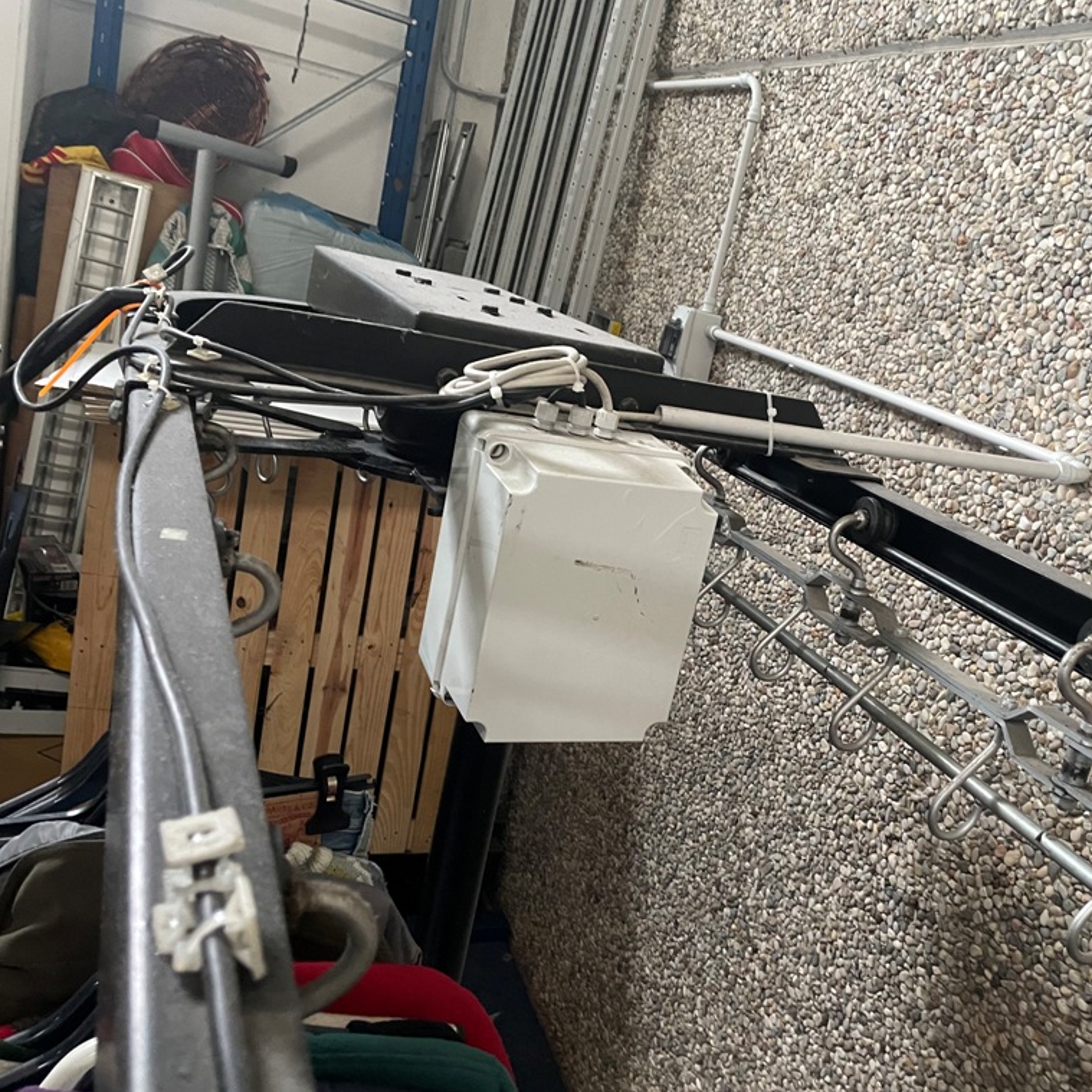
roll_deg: -13.1
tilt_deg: -14.2
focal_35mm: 31
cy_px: 545
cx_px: 675
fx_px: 1106
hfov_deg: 52.0
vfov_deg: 52.5
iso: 400
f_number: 1.6
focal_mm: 4.2
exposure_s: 1/33
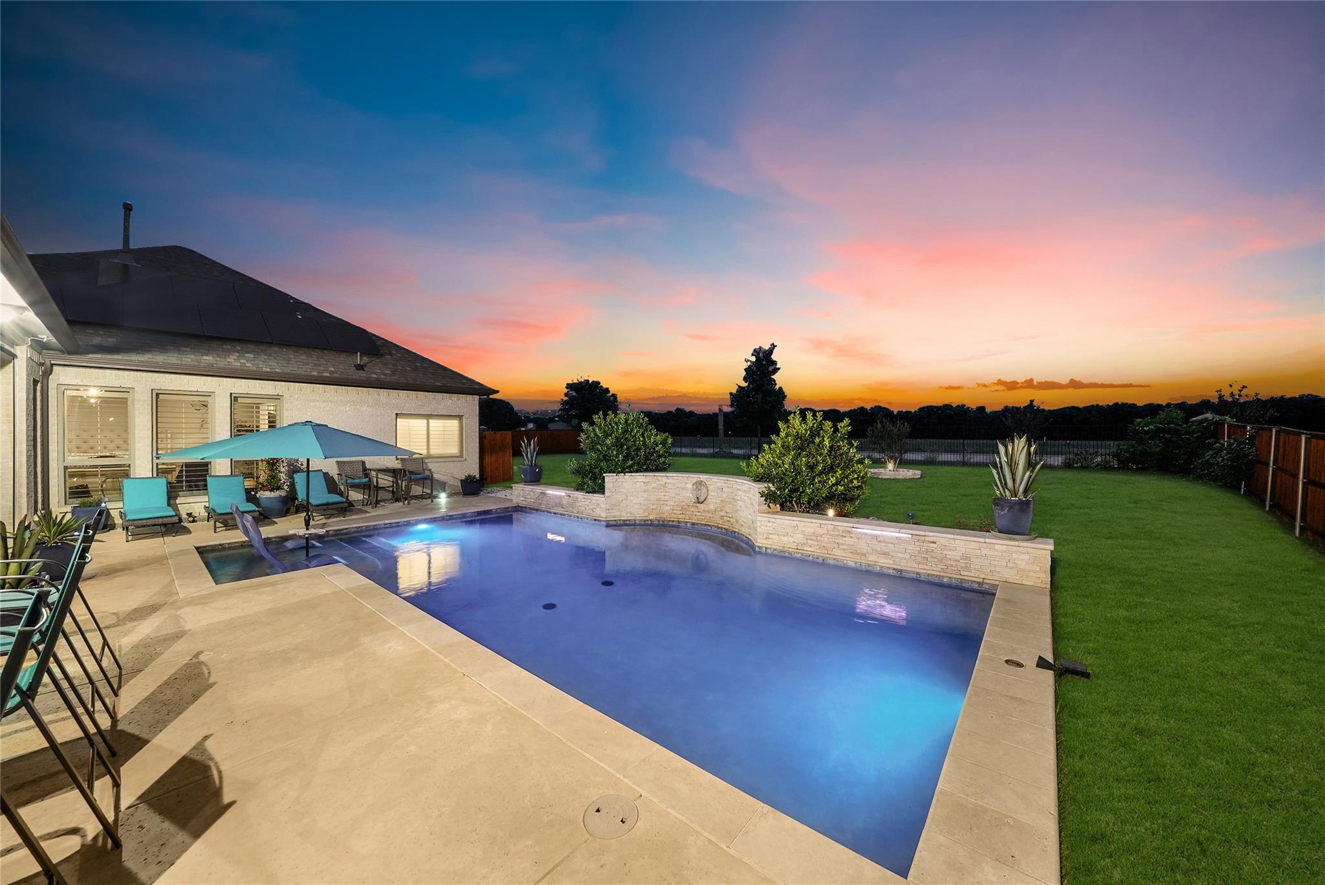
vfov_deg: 90.1
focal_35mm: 12
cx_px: 662
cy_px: 442
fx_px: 442
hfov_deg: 112.6
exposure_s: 1/6
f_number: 8
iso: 1600
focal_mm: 12
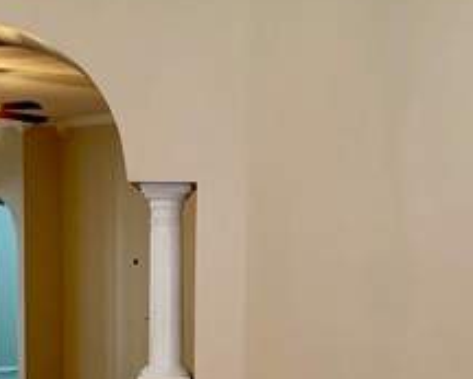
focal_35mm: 94
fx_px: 1316
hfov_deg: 20.3
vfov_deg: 15.6
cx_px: 162
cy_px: 485
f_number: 1.8
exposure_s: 1/60
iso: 125
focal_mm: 4.25
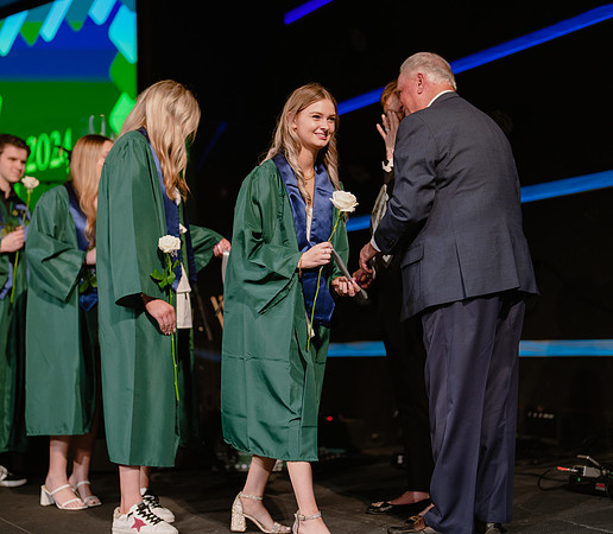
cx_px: 306
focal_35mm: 60
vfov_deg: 26.9
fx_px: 1120
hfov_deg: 30.6
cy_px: 267
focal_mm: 50
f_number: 1.2
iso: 640
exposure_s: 1/320
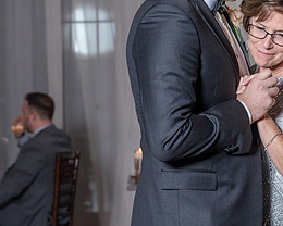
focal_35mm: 181
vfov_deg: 8.5
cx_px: 211
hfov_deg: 10.6
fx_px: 1516
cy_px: 120
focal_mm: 79
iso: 2000
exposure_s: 1/100
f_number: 5.6
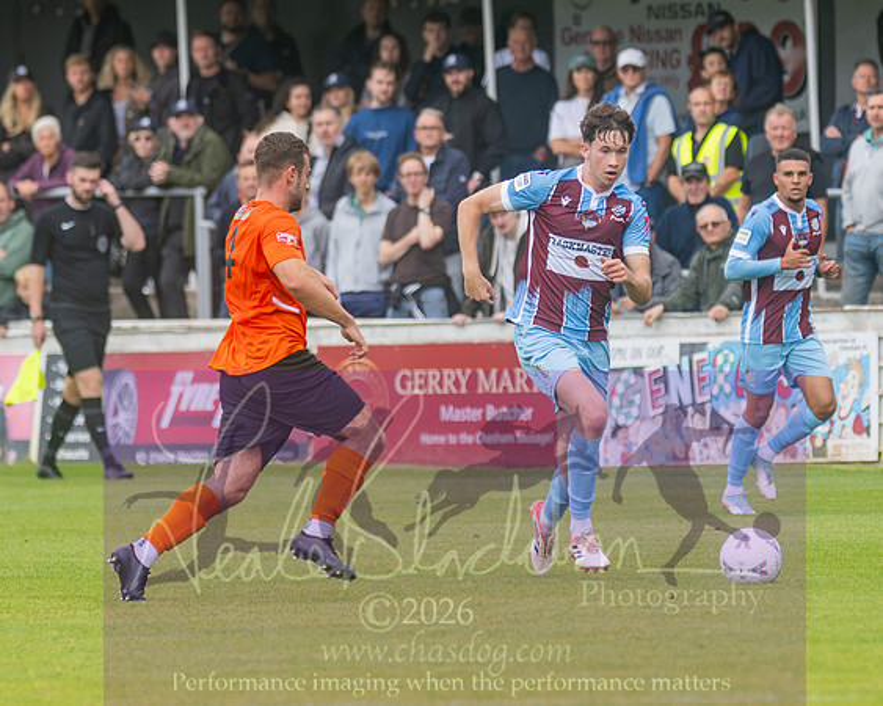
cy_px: 358
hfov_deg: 3.5
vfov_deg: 2.8
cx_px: 555
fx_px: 14313
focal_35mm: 548
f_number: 2.8
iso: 320
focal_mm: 195
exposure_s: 1/1250
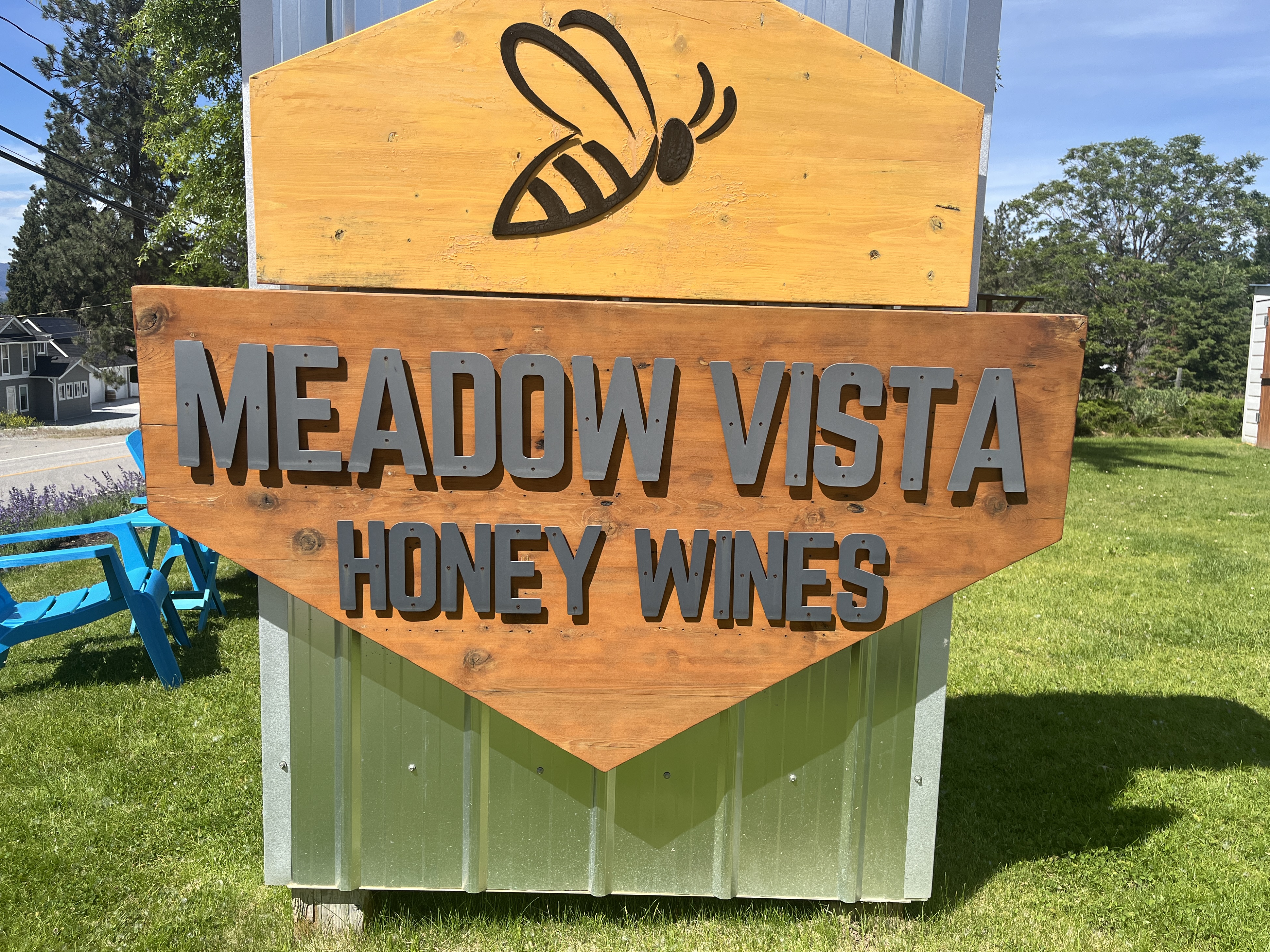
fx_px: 991
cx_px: 658
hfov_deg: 65.3
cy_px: 473
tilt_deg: -8.2
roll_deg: -2.4
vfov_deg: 51.4
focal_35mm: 27
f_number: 1.6
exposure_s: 1/3049
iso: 50
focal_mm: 5.1
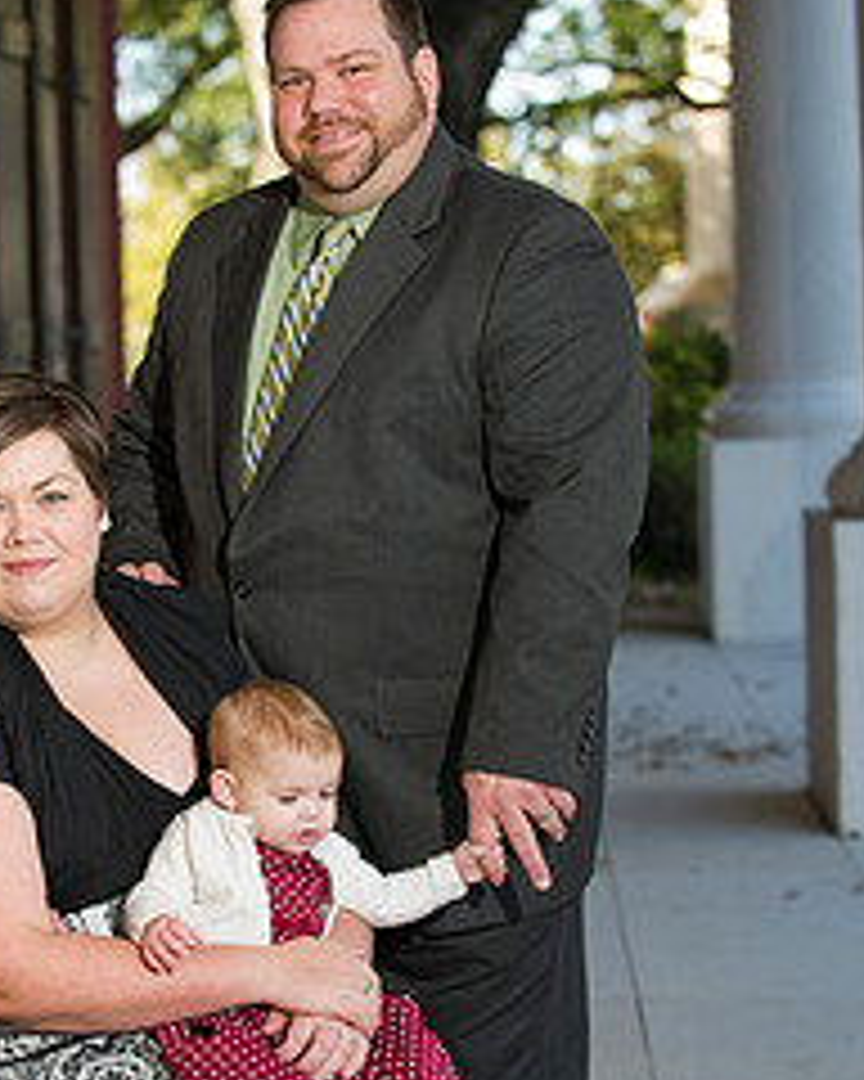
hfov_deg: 12.5
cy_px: 716
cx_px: 281
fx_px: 3932
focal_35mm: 123
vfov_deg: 15.6
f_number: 3.2
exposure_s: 1/250
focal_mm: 70
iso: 250
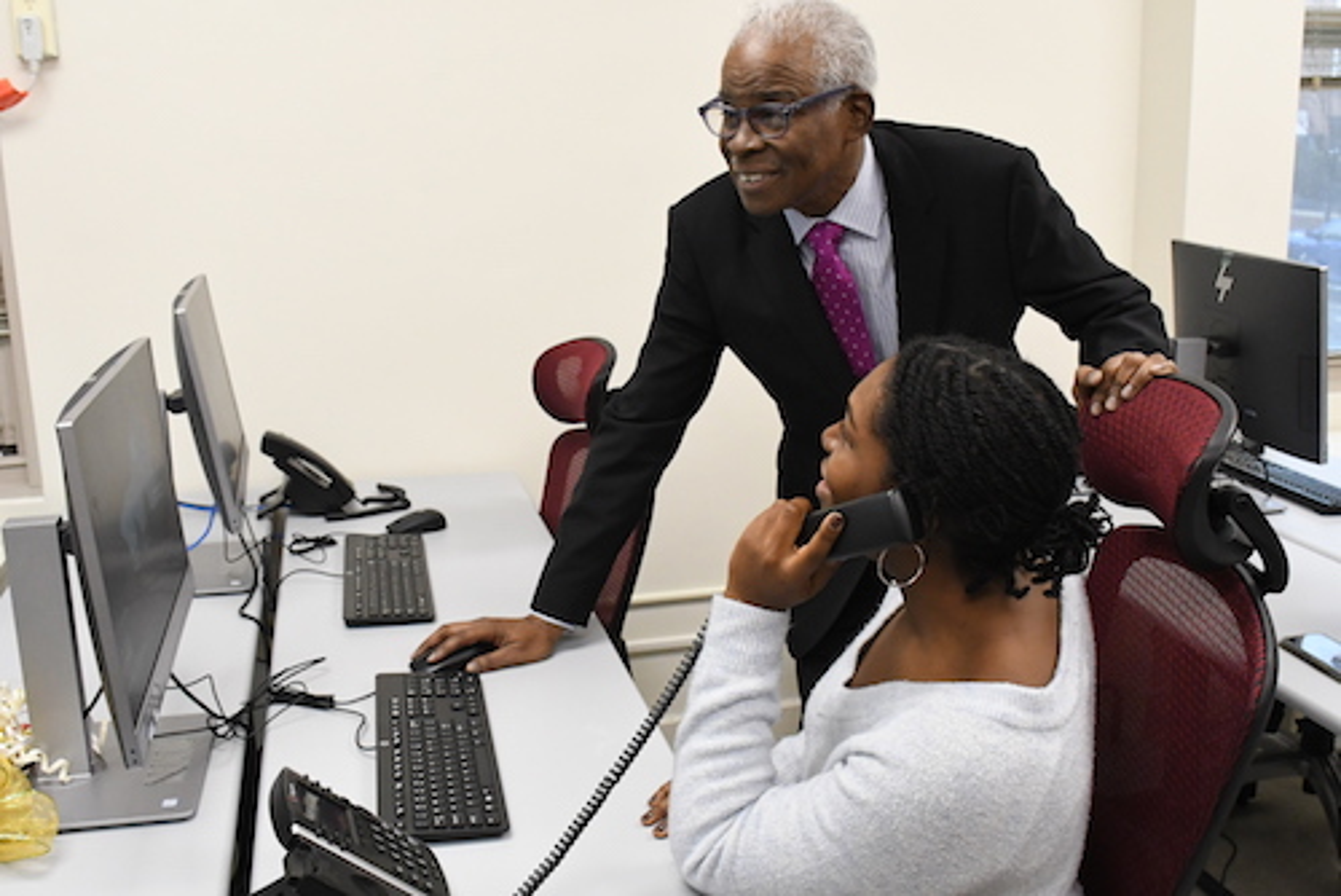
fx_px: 1342
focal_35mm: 36
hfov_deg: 53.1
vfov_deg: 36.9
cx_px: 670
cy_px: 448
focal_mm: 18
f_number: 5.6
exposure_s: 1/200
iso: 4000
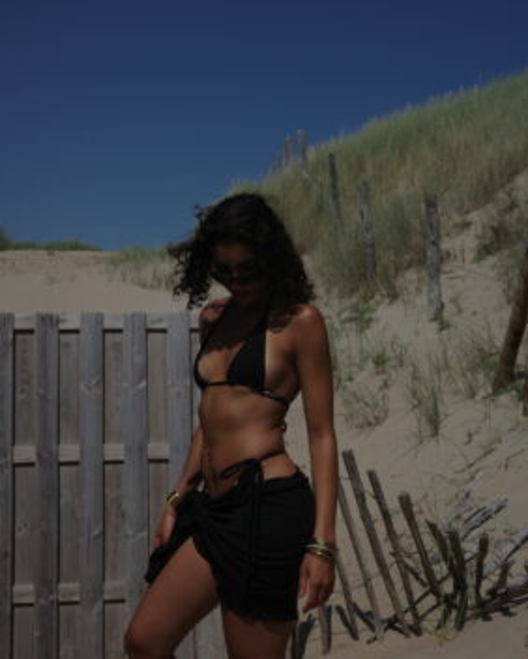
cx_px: 251
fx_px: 937
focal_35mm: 48
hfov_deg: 31.5
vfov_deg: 38.7
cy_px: 356
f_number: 5.6
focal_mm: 26
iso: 100
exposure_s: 1/2000
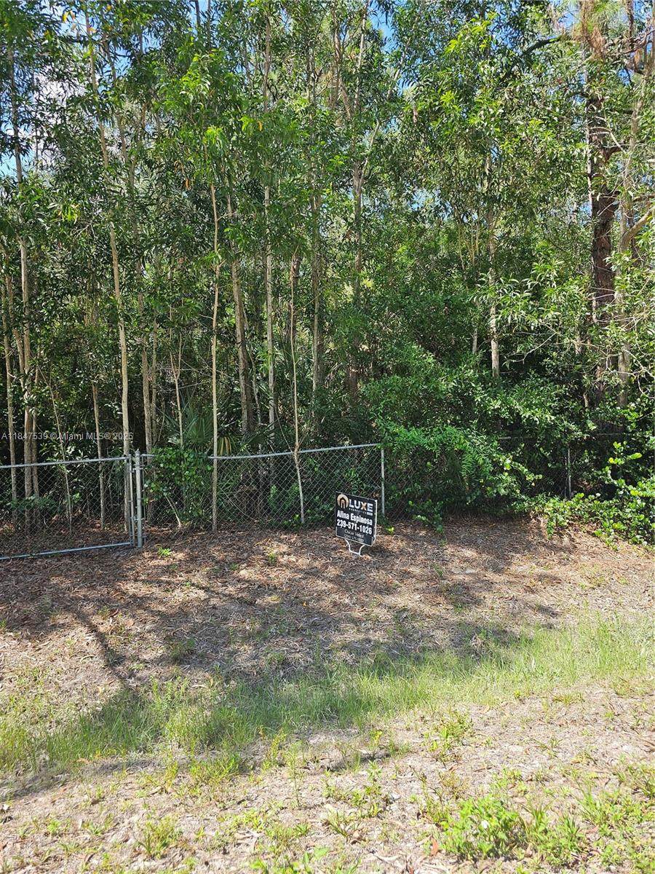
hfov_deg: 58.9
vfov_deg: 73.9
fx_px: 580
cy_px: 437
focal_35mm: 23
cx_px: 328
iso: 10
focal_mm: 6.3
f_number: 1.7
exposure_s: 1/198
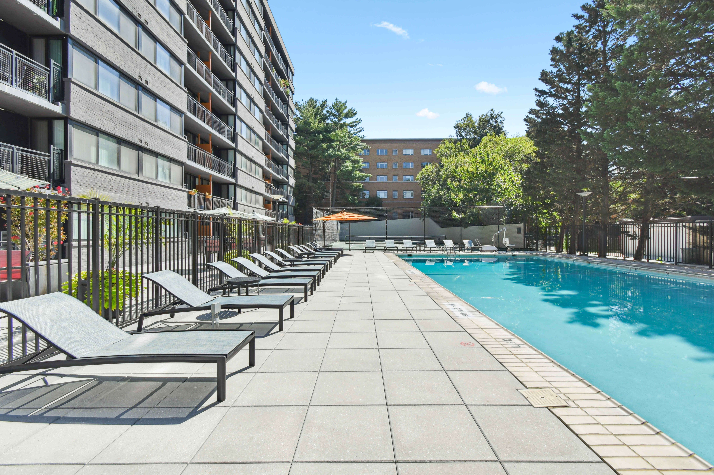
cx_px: 357
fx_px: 297
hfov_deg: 100.4
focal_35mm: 15
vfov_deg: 77.3
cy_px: 238
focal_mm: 10
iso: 200
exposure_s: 1/4000
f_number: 9
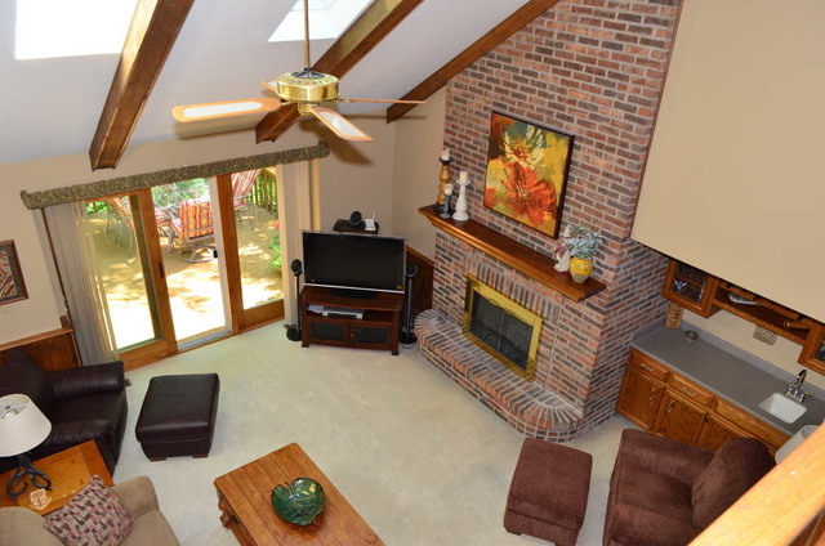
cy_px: 273
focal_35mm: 27
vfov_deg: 47.7
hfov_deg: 67.5
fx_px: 618
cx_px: 412
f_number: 6.7
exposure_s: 1/60
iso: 800
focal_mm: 18
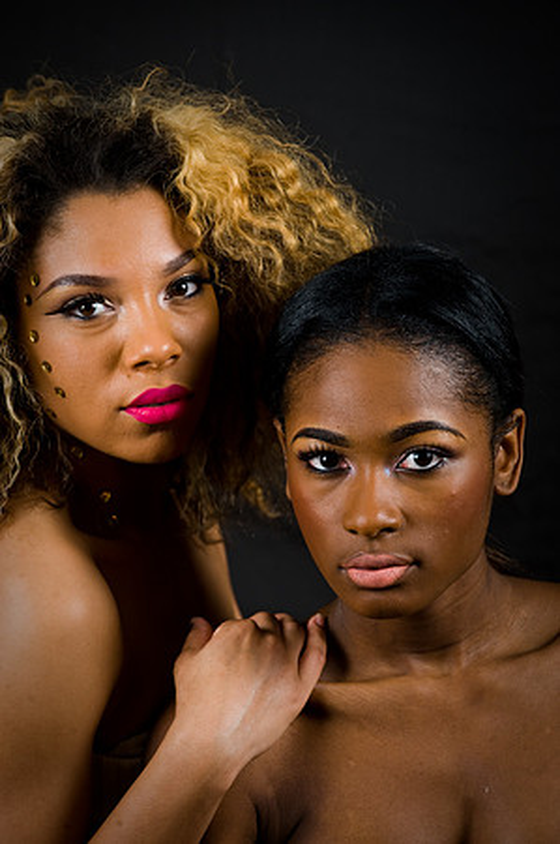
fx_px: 3976
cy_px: 422
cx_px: 280
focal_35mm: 170
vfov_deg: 12.1
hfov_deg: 8.1
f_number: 5.6
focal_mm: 170
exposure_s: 1/125
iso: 200
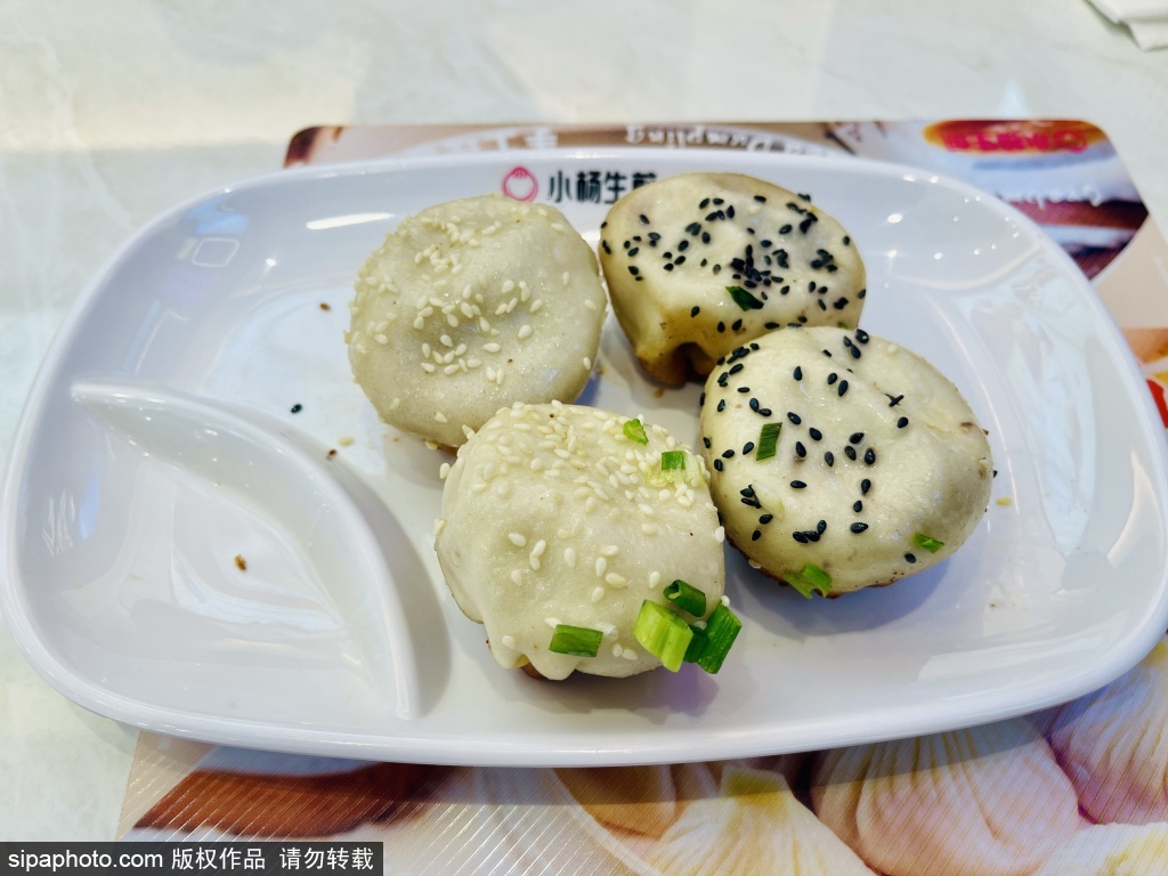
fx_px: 877
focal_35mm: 26
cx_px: 584
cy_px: 438
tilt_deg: -55.6
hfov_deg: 67.3
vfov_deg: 53.1
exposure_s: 1/121
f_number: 1.6
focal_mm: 5.1
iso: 32
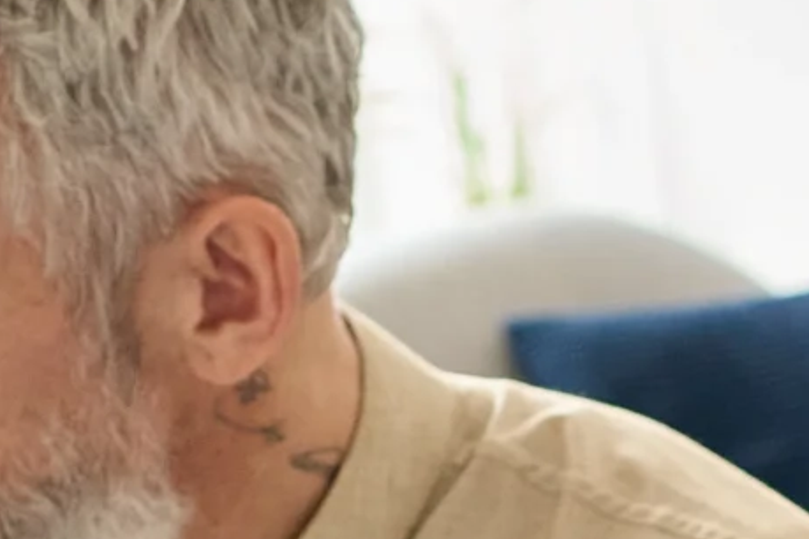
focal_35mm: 195
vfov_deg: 6.8
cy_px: 1139
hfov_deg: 10.4
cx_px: 894
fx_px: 4382
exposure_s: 1/250
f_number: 3.5
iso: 1000
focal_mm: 35
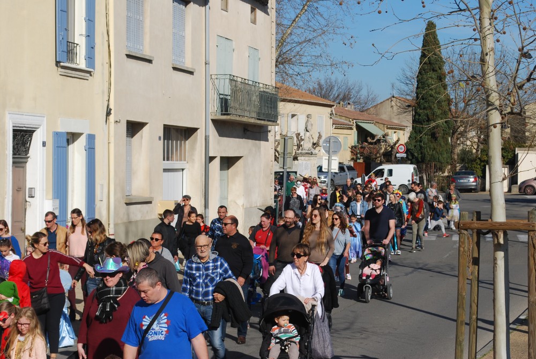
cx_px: 268
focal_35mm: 82
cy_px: 180
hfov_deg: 24.6
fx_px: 1231
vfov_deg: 16.6
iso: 100
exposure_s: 1/320
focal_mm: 55
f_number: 9
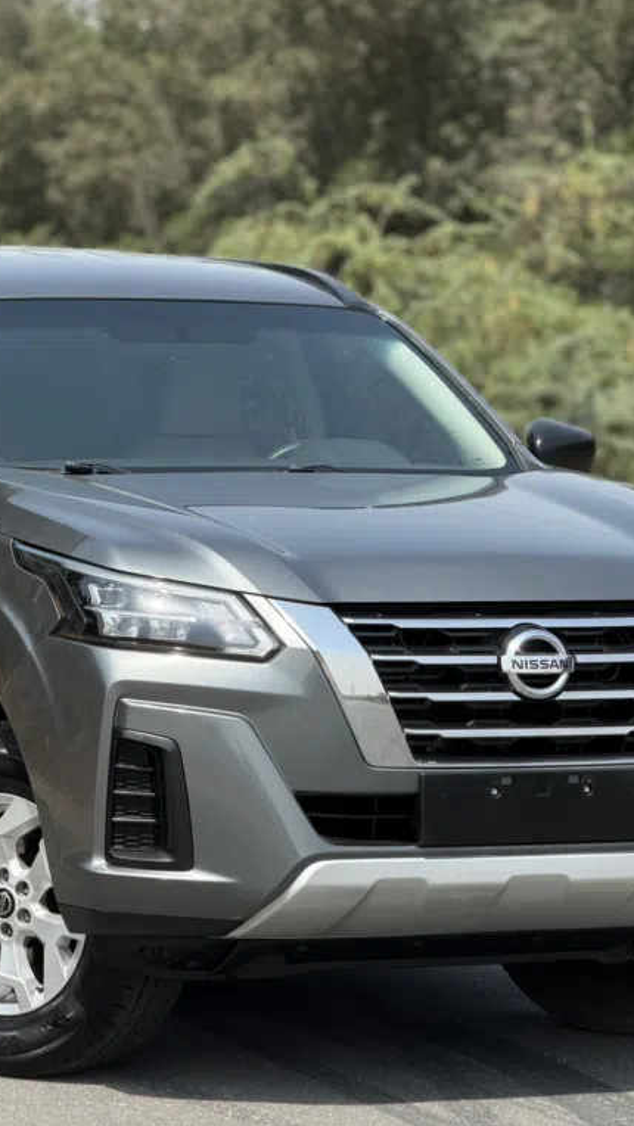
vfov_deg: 14.7
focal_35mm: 146
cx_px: 190
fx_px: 4361
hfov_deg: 8.3
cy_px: 563
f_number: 2.8
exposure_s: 1/638
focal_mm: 16.89
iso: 32
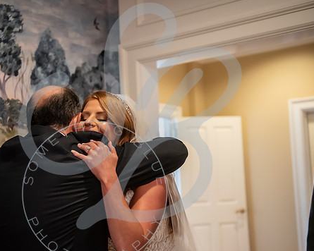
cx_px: 130
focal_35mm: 55
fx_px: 511
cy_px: 134
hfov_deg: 34.1
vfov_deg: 27.6
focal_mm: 45
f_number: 2.8
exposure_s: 1/125
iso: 2500
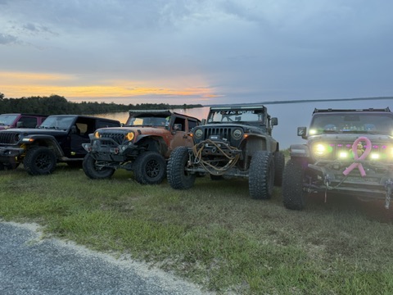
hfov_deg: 71.6
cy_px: 148
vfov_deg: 56.8
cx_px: 196
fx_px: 272
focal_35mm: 24
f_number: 1.78
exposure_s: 1/100
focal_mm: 6.76
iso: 80
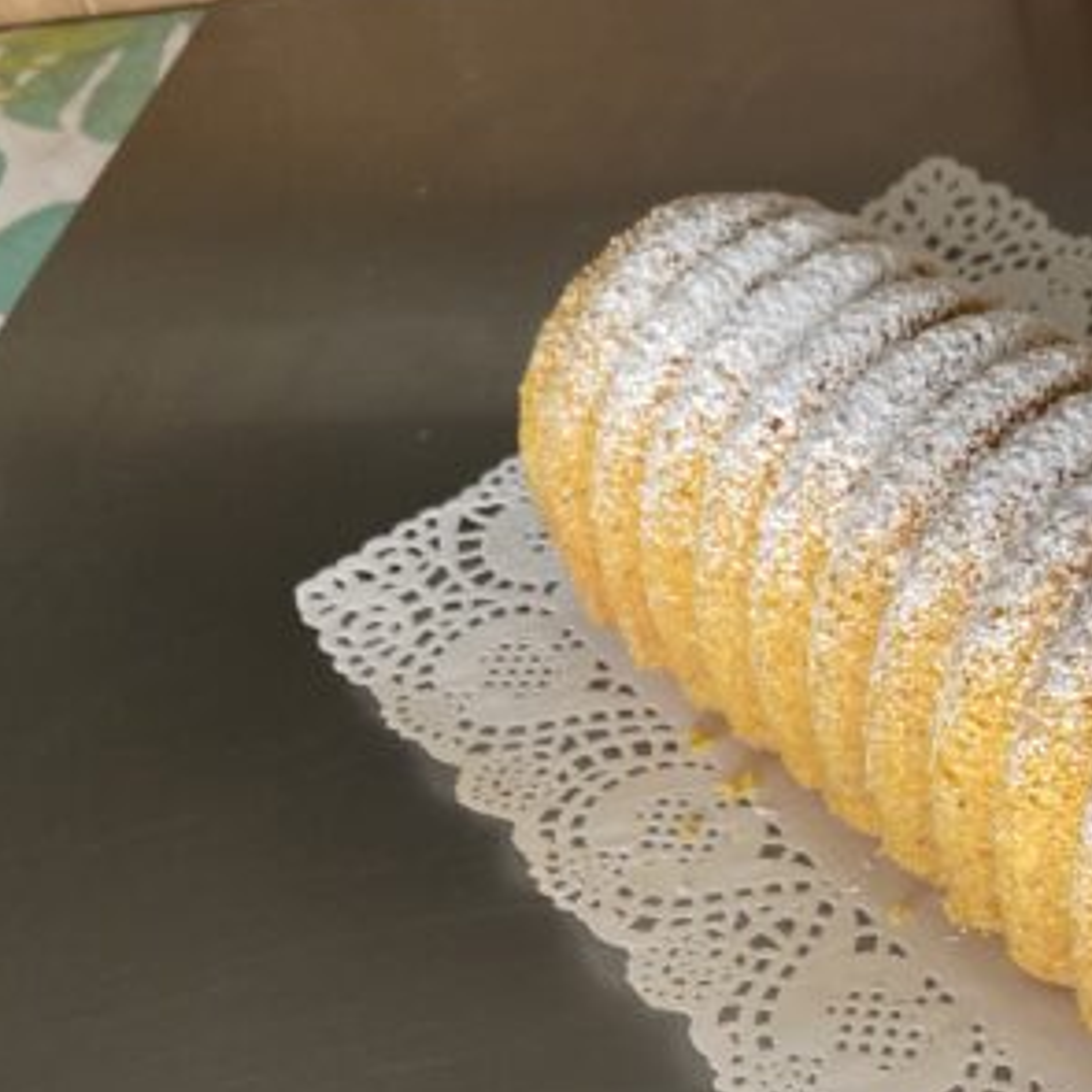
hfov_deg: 31.3
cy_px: 881
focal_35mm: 52
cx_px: 979
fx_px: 1856
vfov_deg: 31.9
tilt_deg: -52.4
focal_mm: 4.25
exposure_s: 1/122
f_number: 1.8
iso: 100
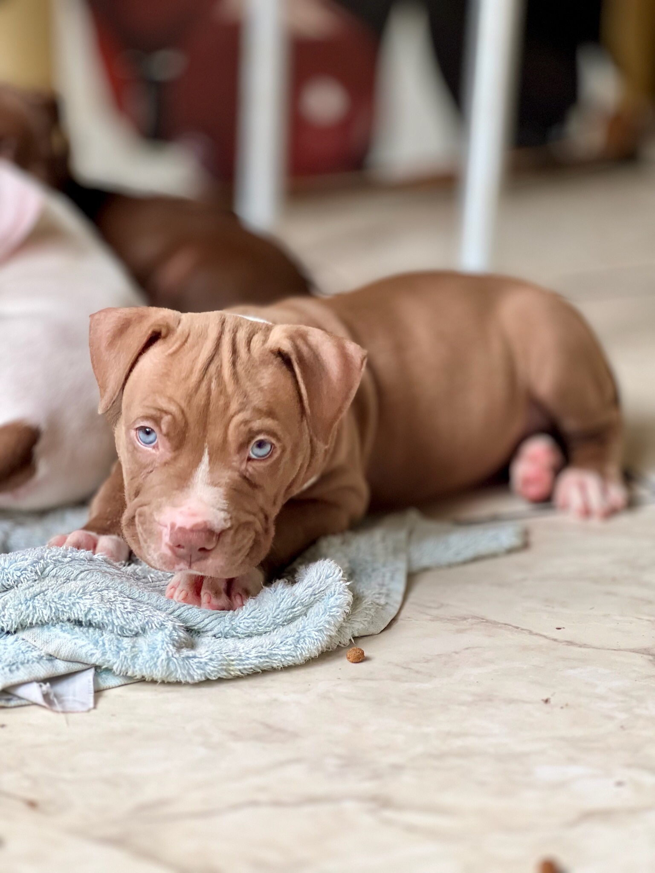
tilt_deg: -16.5
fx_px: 1943
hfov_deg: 19.1
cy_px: 436
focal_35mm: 77
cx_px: 328
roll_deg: -0.4
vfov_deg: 25.3
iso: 80
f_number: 2.8
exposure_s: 1/121
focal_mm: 9
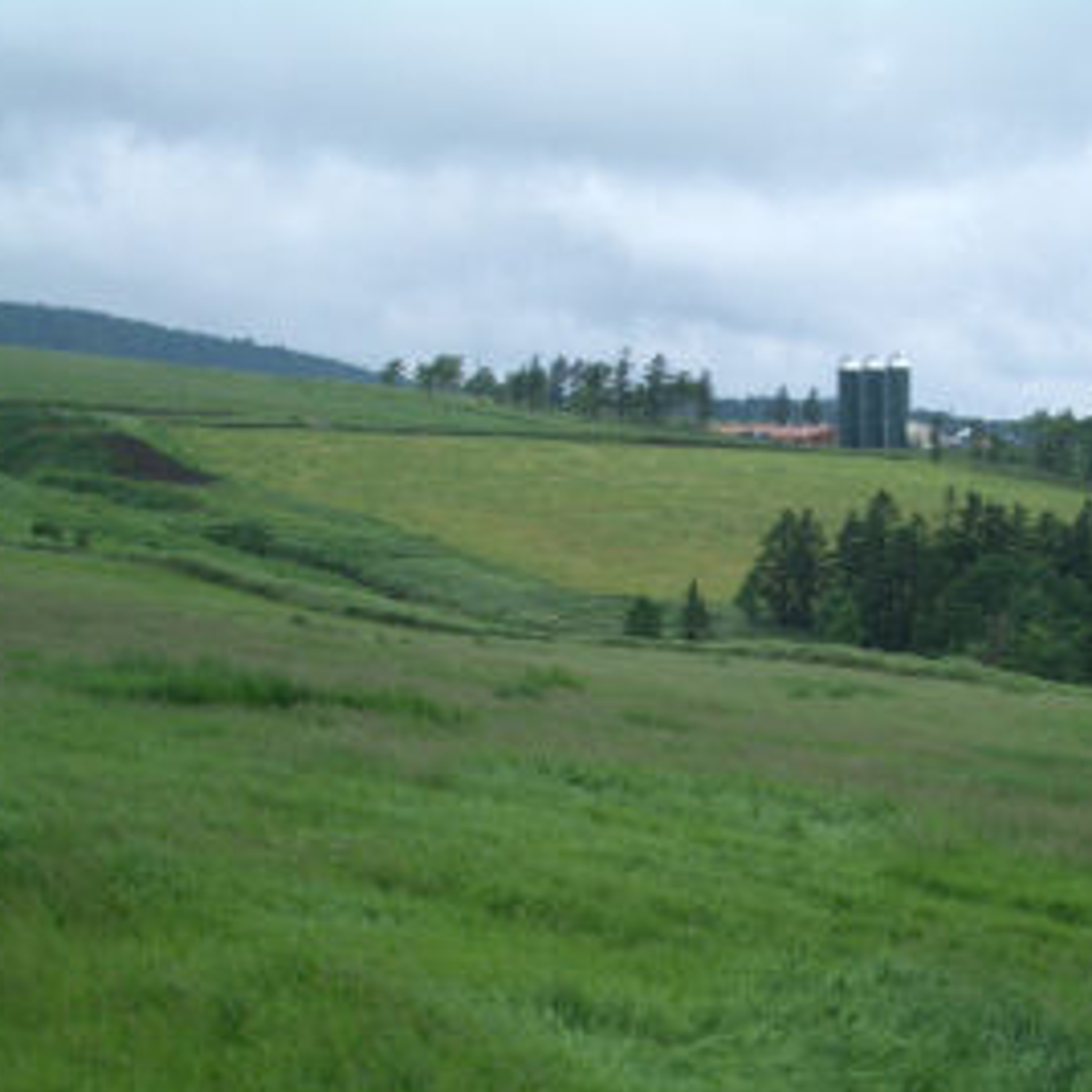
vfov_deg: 27.7
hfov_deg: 27.5
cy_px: 579
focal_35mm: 62
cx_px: 754
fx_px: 2213
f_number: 5
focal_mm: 8.2
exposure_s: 1/400
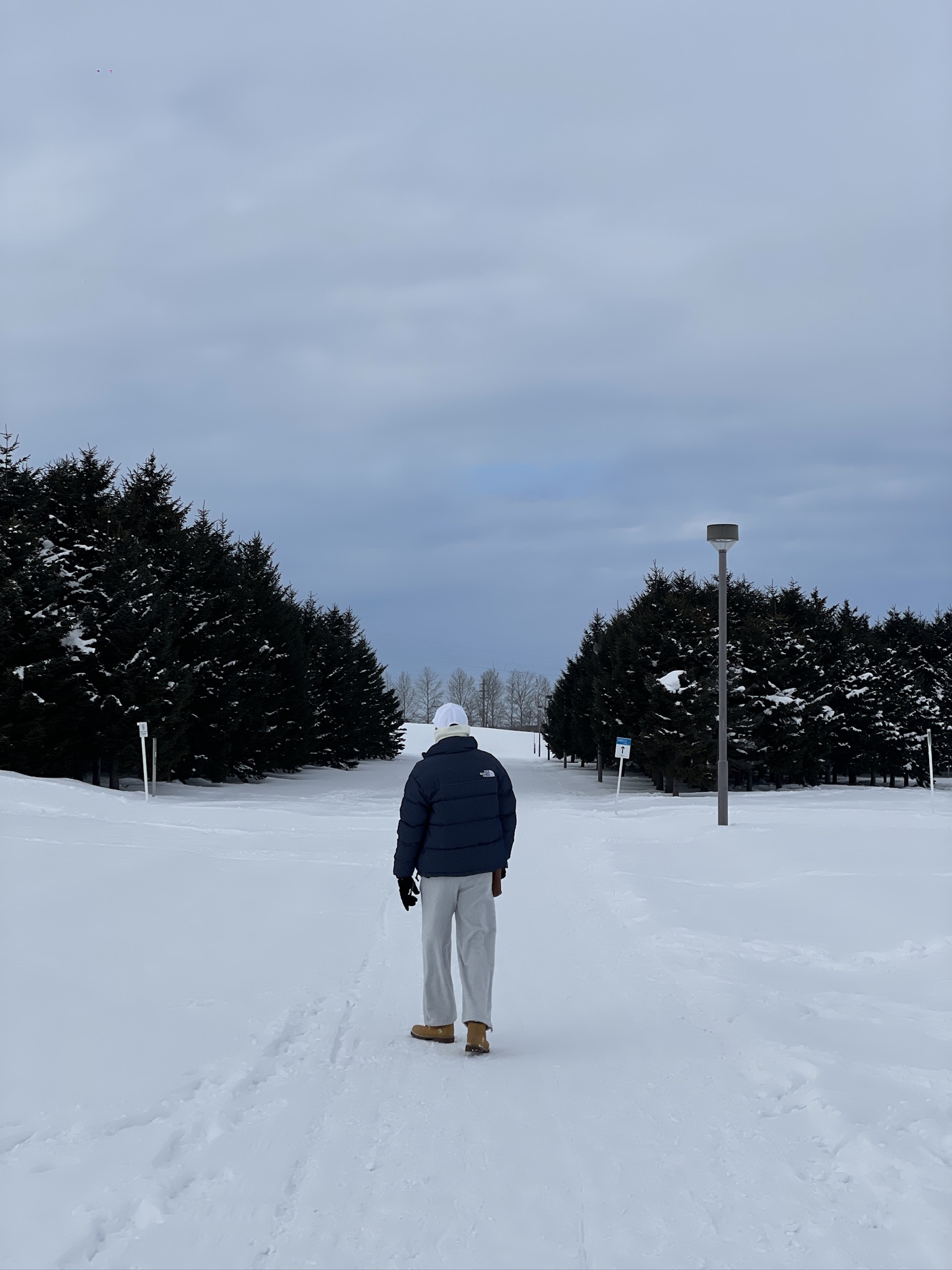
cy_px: 635
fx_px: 1907
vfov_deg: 36.8
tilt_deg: +3.9
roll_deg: -0.2
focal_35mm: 52
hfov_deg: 28.0
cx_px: 476
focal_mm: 6
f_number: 2
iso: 32
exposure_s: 1/4348
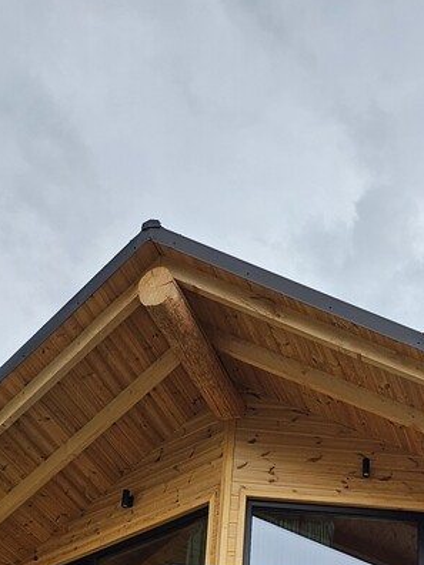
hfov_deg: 22.9
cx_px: 403
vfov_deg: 26.8
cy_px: 713
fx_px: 1013
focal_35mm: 62
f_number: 1.8
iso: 50
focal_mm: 5
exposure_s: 1/883
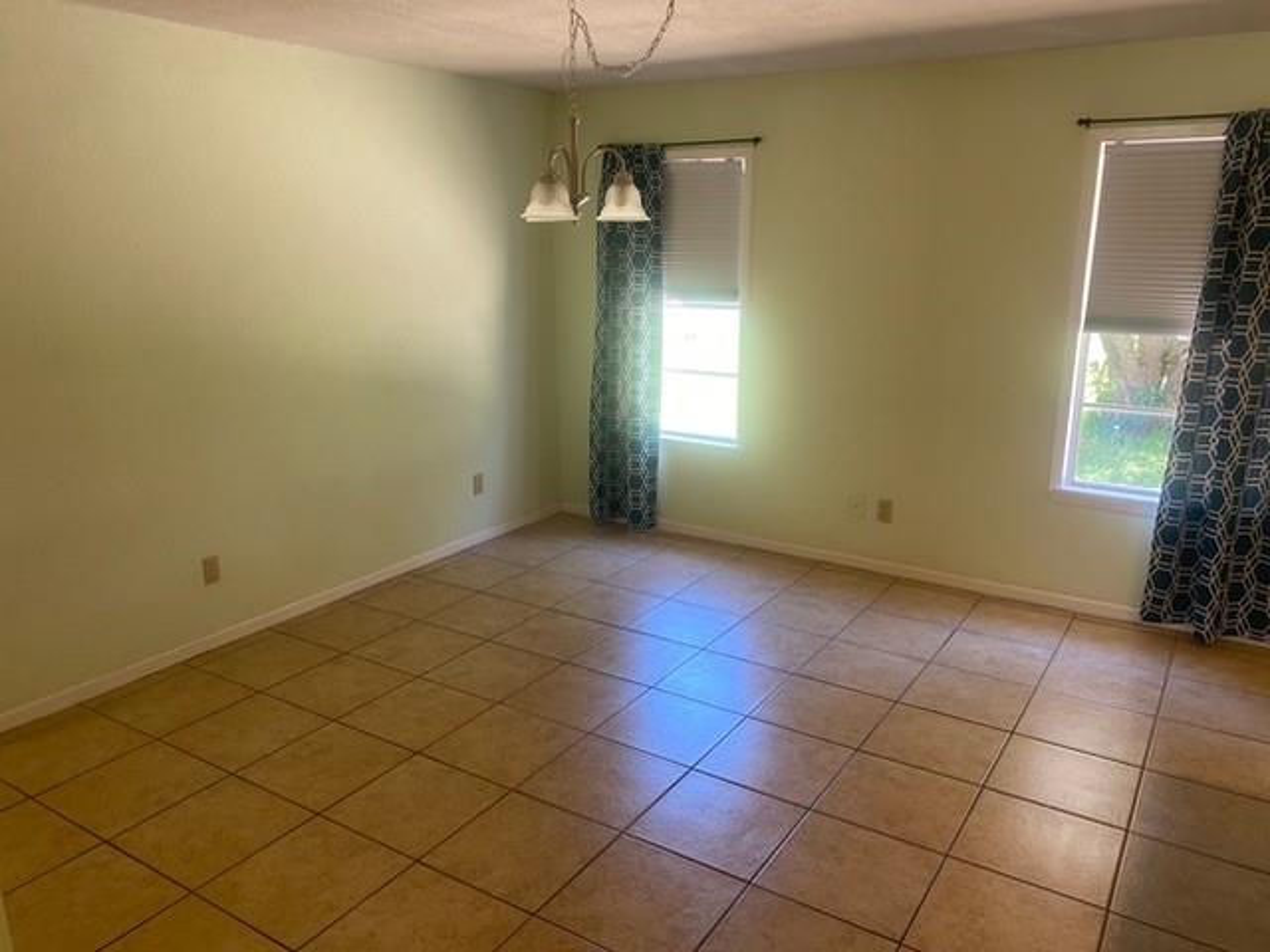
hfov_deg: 67.3
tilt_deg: -14.3
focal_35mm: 26
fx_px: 954
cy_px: 476
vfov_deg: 53.1
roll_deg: +0.1
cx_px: 635
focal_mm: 4.25
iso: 80
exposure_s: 1/60
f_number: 1.8
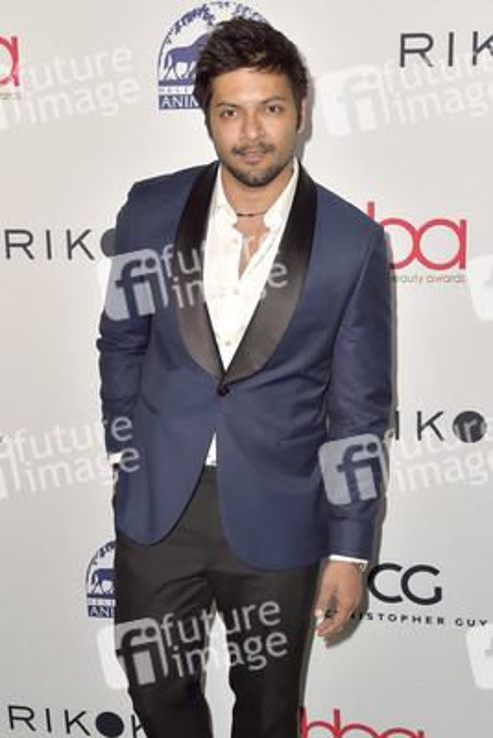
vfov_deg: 58.7
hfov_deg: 41.1
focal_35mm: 32
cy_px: 369
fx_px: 657
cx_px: 246
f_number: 6.3
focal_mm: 32
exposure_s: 1/250
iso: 400
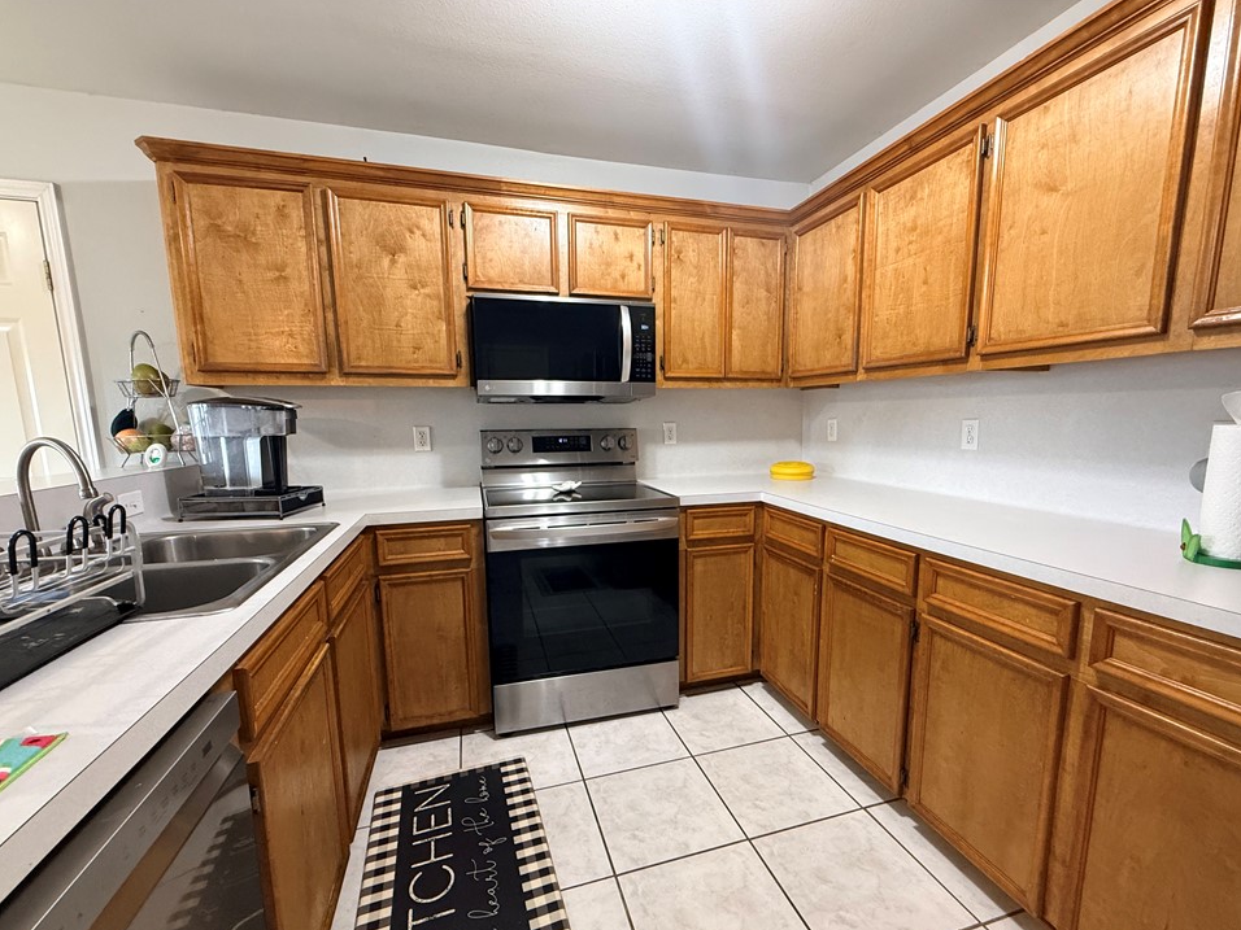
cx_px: 633
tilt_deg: -7.9
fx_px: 538
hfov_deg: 98.2
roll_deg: +0.6
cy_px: 493
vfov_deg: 81.7
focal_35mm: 15
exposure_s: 1/60
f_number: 2.2
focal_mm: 2.22
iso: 400
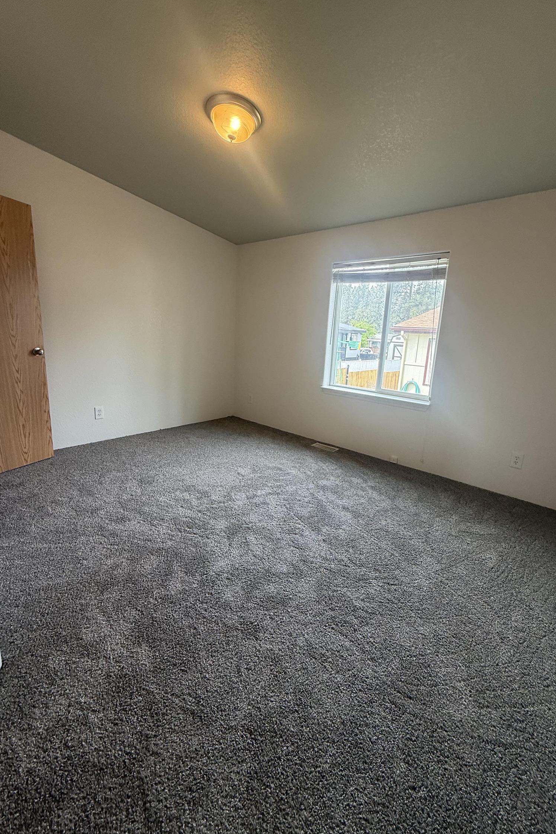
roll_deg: -3.0
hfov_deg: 77.3
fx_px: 348
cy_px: 406
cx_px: 286
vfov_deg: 100.4
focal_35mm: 15
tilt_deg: -10.9
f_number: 2.2
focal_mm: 2.22
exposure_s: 1/120
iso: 160
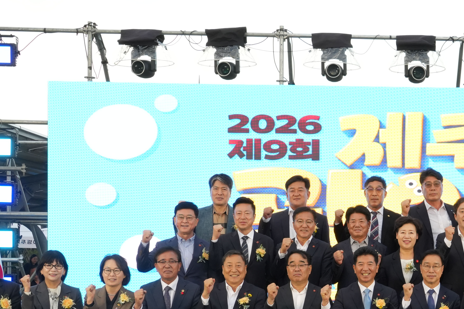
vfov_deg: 17.9
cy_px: 281
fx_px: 967
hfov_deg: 26.1
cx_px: 422
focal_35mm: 75
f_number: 9
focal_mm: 31
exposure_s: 1/125
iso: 1250
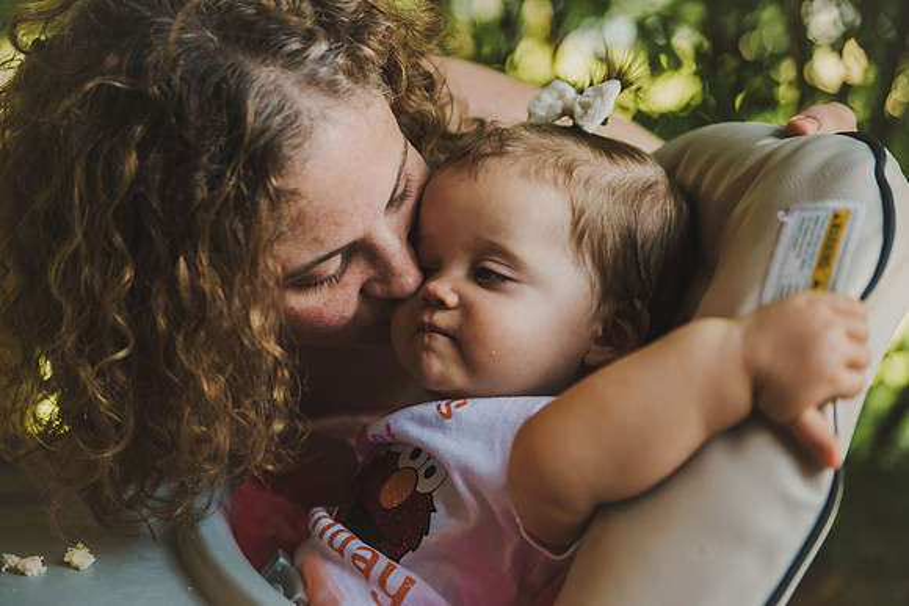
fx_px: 1515
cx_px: 454
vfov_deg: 22.6
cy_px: 303
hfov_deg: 33.4
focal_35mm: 60
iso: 1250
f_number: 2.8
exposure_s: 1/640
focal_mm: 60
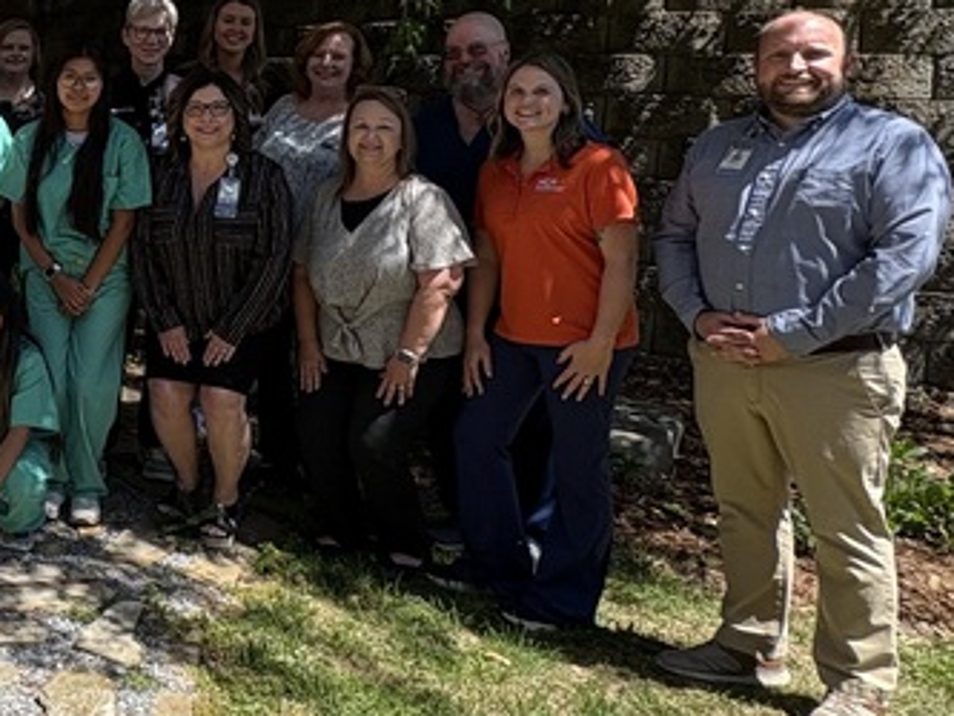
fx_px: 1185
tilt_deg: -3.6
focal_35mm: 43
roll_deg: -1.3
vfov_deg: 32.9
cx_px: -246
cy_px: 169
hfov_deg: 33.6
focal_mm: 2.22
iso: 40
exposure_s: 1/1110
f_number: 2.2
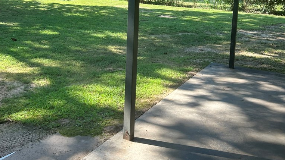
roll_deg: -3.1
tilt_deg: -6.5
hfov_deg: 52.8
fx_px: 287
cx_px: 143
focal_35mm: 38
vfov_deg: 30.0
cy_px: 20
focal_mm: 5.7
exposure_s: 1/368
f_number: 1.5
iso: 50
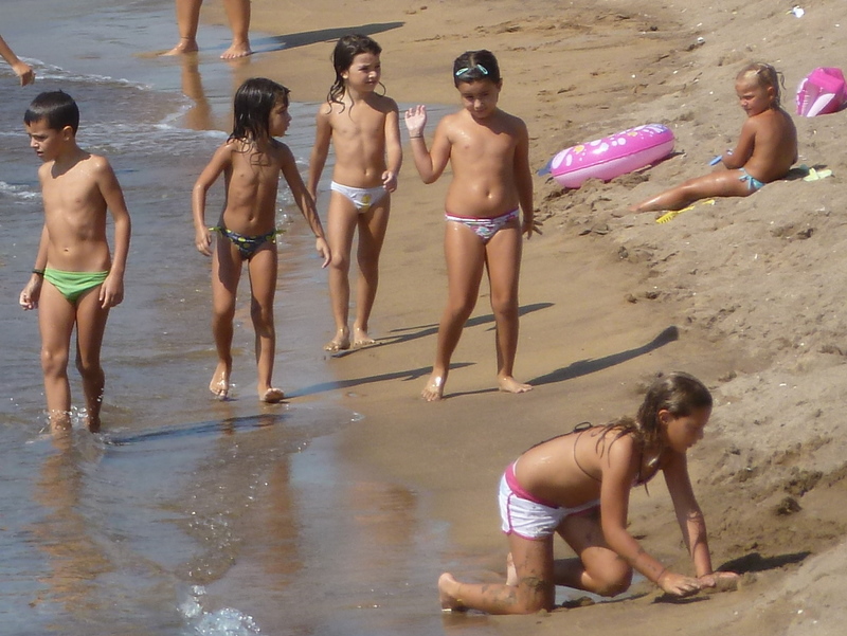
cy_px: 318
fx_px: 5509
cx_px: 424
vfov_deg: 6.6
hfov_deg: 8.8
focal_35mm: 225
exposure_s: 1/640
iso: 125
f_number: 5
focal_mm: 37
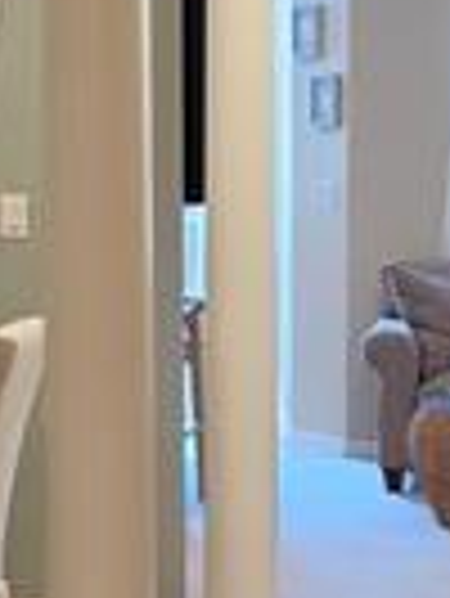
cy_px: 576
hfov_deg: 11.0
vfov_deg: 14.6
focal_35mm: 133
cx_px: 522
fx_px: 2302
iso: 200
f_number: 1.4
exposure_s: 1/120
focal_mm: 6.5
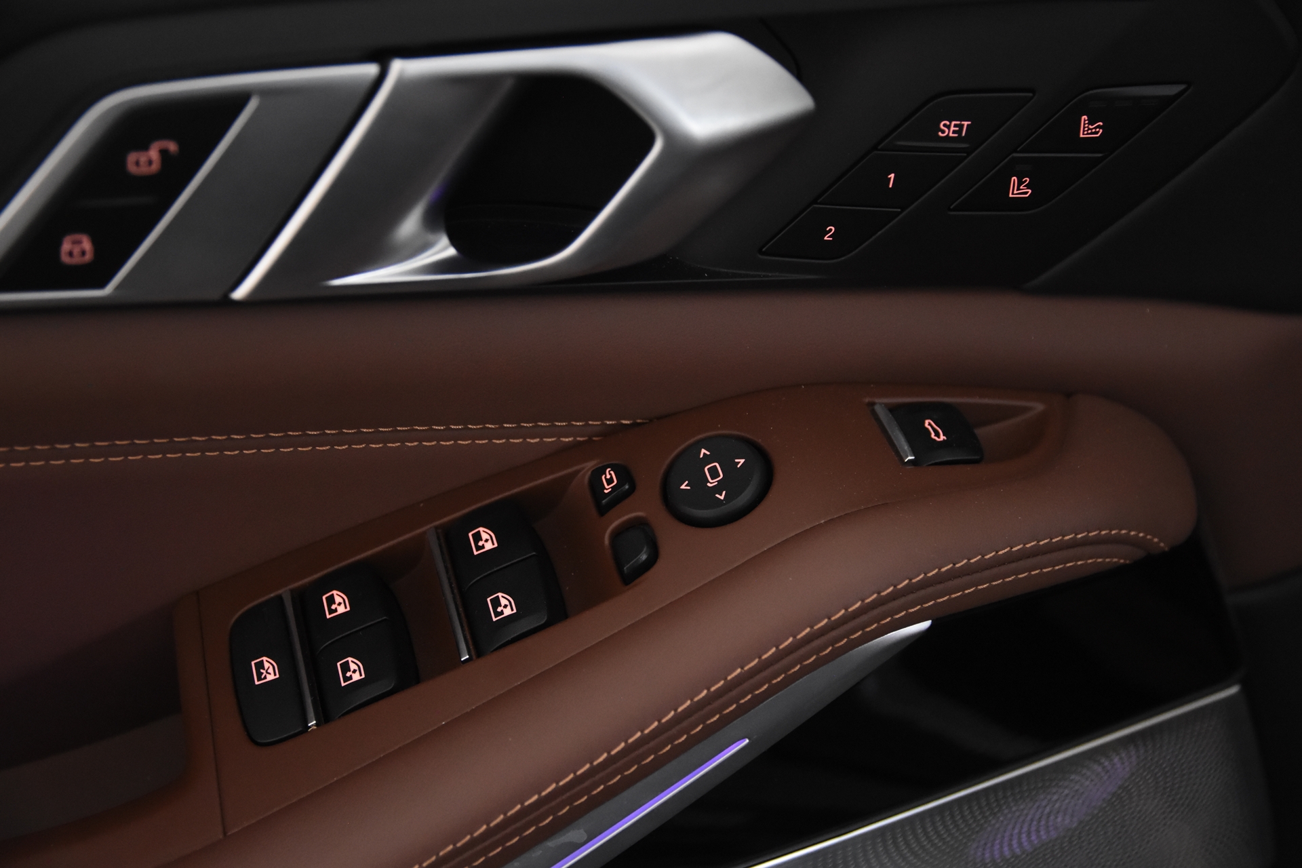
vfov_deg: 22.6
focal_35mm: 60
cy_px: 434
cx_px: 651
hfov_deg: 33.4
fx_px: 2170
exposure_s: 1/60
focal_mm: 40
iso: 3200
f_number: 3.5
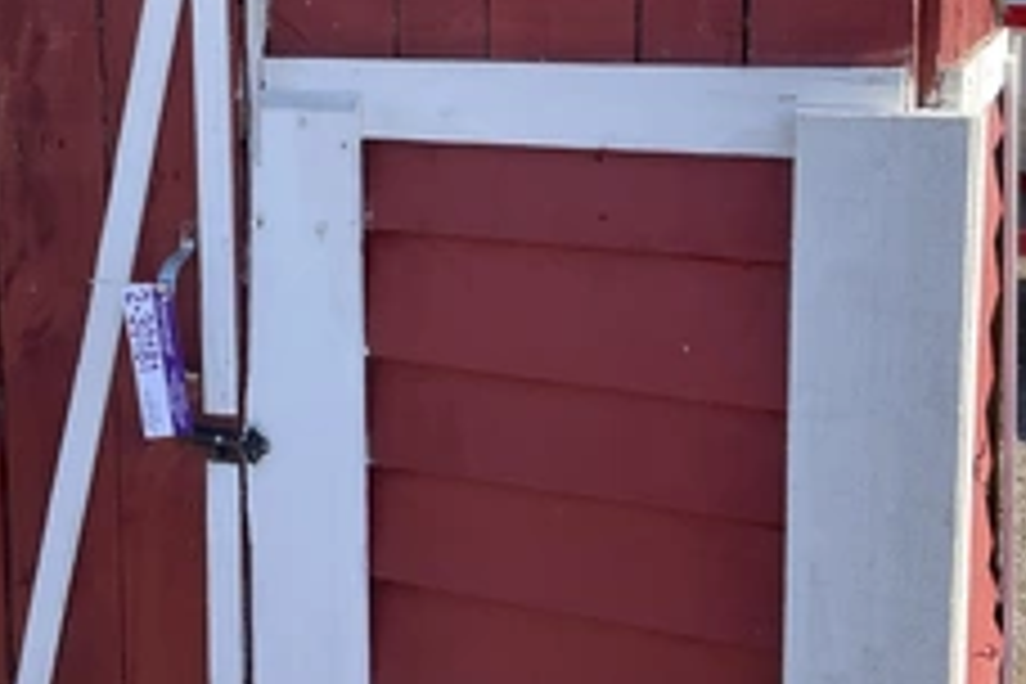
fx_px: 1510
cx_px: 382
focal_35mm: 53
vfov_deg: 25.2
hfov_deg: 37.3
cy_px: 158
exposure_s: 1/534
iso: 25
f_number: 1.8
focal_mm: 3
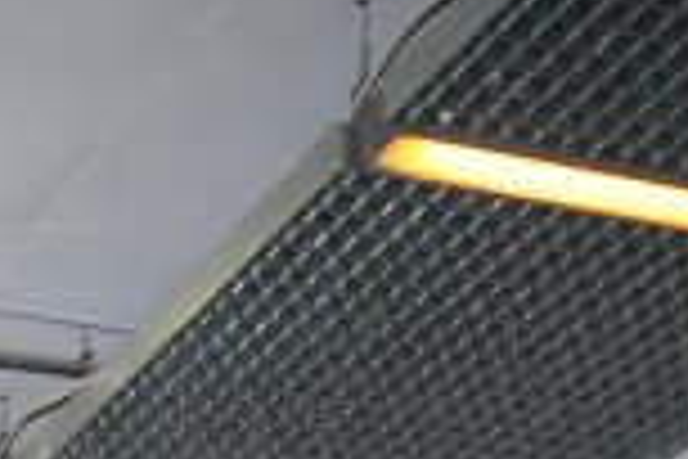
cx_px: -405
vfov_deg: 9.2
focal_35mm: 110
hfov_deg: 16.5
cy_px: 1494
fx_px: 2109
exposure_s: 1/60
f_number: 2.8
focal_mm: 11
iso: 200
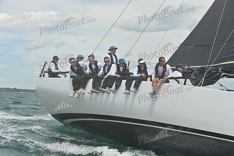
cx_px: 117
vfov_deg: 19.5
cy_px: 78
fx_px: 455
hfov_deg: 28.8
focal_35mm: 70
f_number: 8
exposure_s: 1/1250
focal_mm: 70
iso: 320
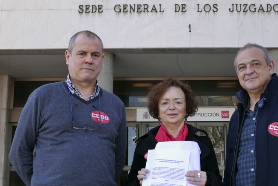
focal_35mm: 68
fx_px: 525
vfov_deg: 20.0
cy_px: 123
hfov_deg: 29.6
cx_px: 166
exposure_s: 1/160
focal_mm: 21.3
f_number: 4
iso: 100
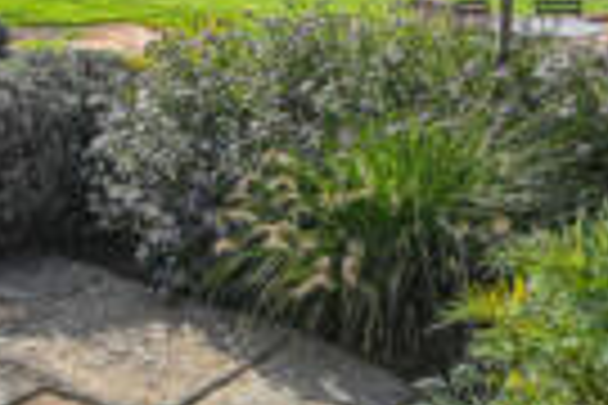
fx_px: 1148
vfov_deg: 19.1
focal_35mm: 68
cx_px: 144
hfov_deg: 29.1
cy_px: -58
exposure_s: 1/640
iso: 500
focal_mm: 14
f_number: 8
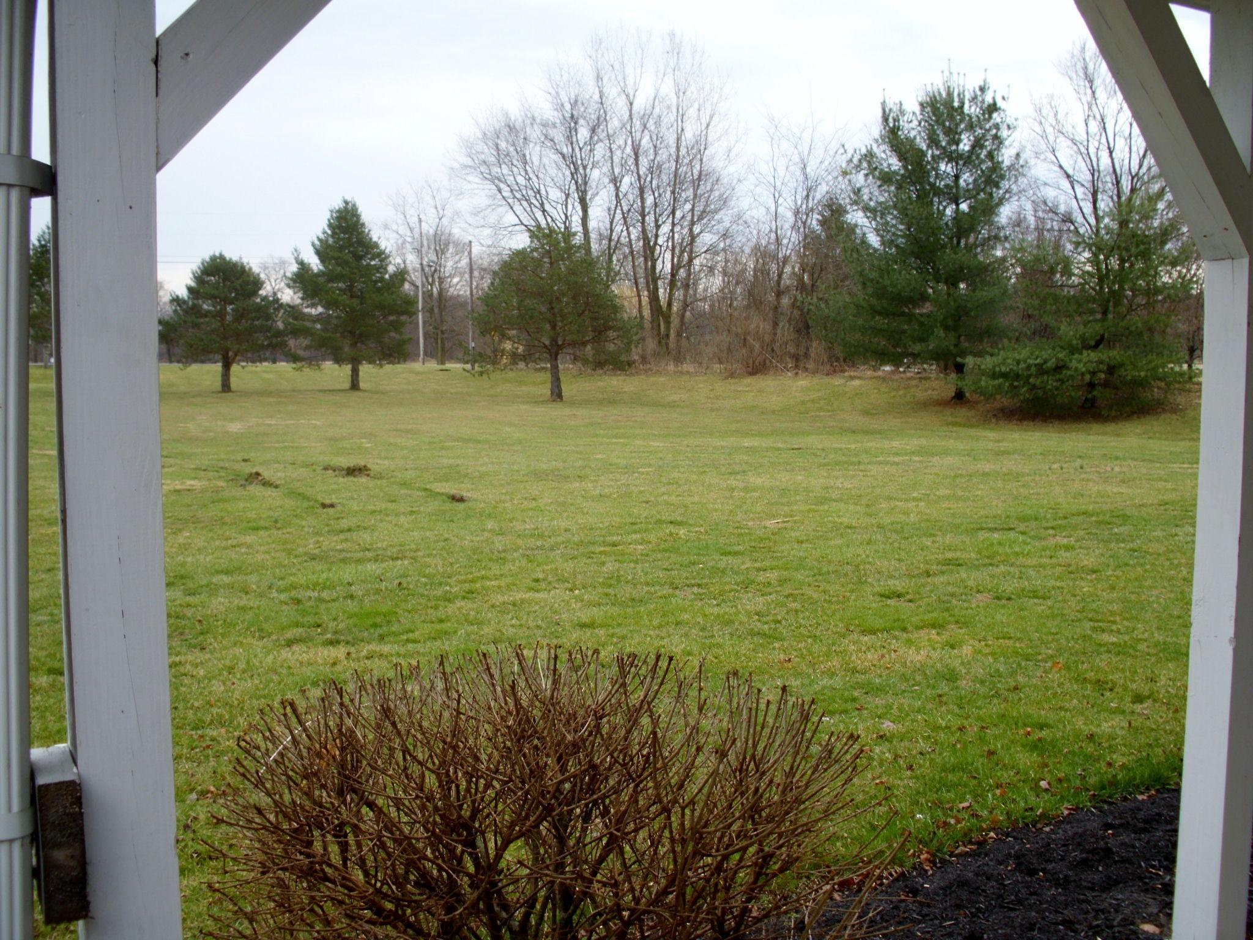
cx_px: 626
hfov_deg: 49.0
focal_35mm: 38
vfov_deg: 37.7
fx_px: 1375
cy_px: 470
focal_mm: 6.3
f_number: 2.9
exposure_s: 1/165
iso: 50
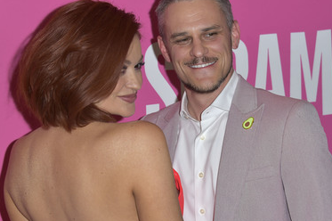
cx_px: 192
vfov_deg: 13.8
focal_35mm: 99
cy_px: 102
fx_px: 912
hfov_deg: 20.6
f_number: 6.3
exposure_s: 1/250
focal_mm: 82
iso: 160
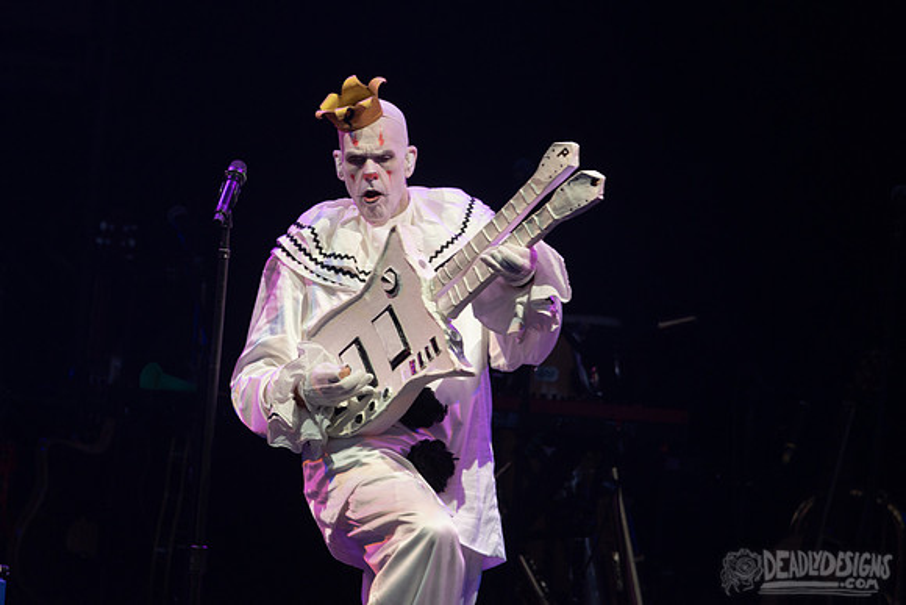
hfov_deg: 2.7
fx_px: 19478
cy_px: 221
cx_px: 425
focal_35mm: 774
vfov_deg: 1.8
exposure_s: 1/500
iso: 1000
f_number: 6.3
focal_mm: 600
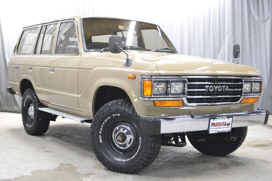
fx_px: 385
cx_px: 136
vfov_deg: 26.5
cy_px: 90
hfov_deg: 38.9
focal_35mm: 51
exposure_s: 1/40
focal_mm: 34
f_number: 5
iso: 3200
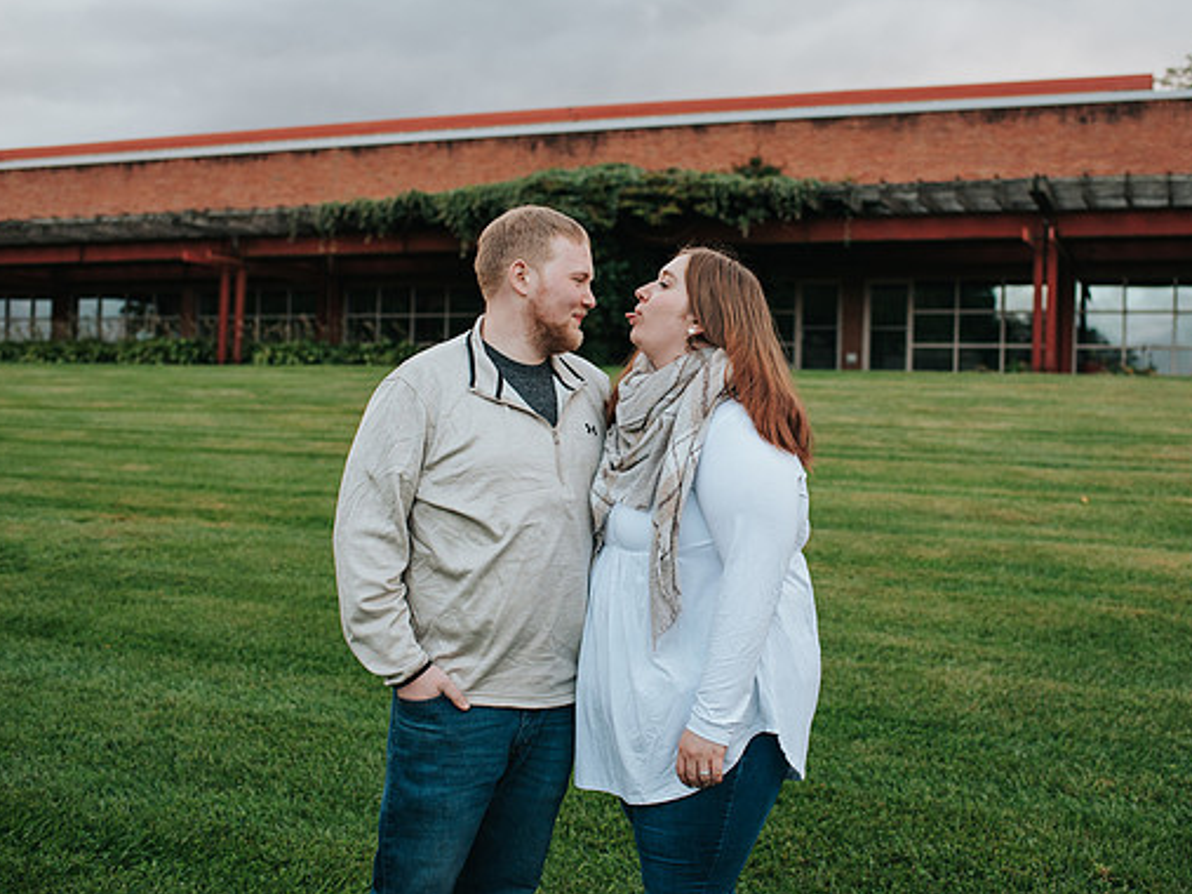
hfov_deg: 45.7
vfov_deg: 35.1
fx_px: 1411
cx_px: 642
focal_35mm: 41
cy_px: 428
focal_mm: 35
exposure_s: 1/640
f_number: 3.2
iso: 1000
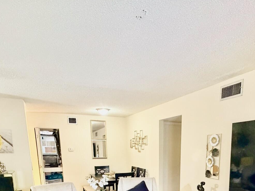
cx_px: 153
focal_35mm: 29
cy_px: 191
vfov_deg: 41.8
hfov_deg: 61.1
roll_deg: +0.2
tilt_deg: -11.3
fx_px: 214
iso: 1250
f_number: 2.2
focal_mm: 2.22
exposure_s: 1/40
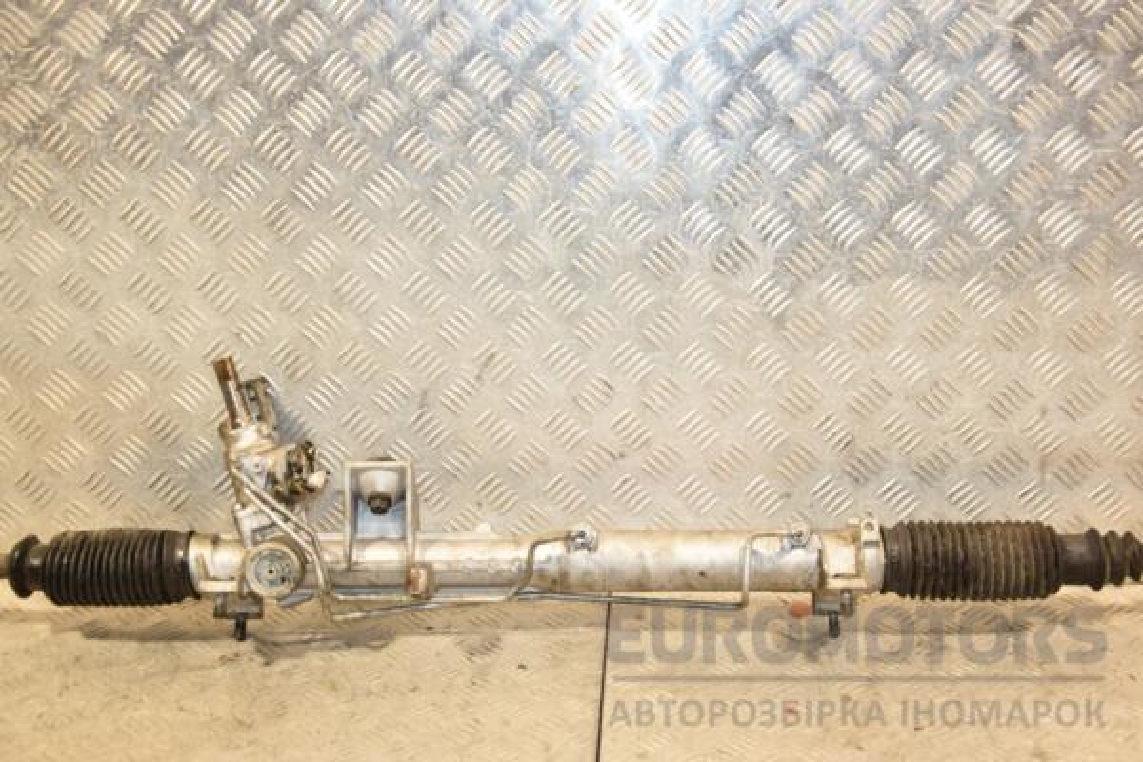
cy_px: 381
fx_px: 1619
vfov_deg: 26.5
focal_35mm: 51
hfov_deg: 38.9
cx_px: 572
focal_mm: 34
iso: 800
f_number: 5
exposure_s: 1/200
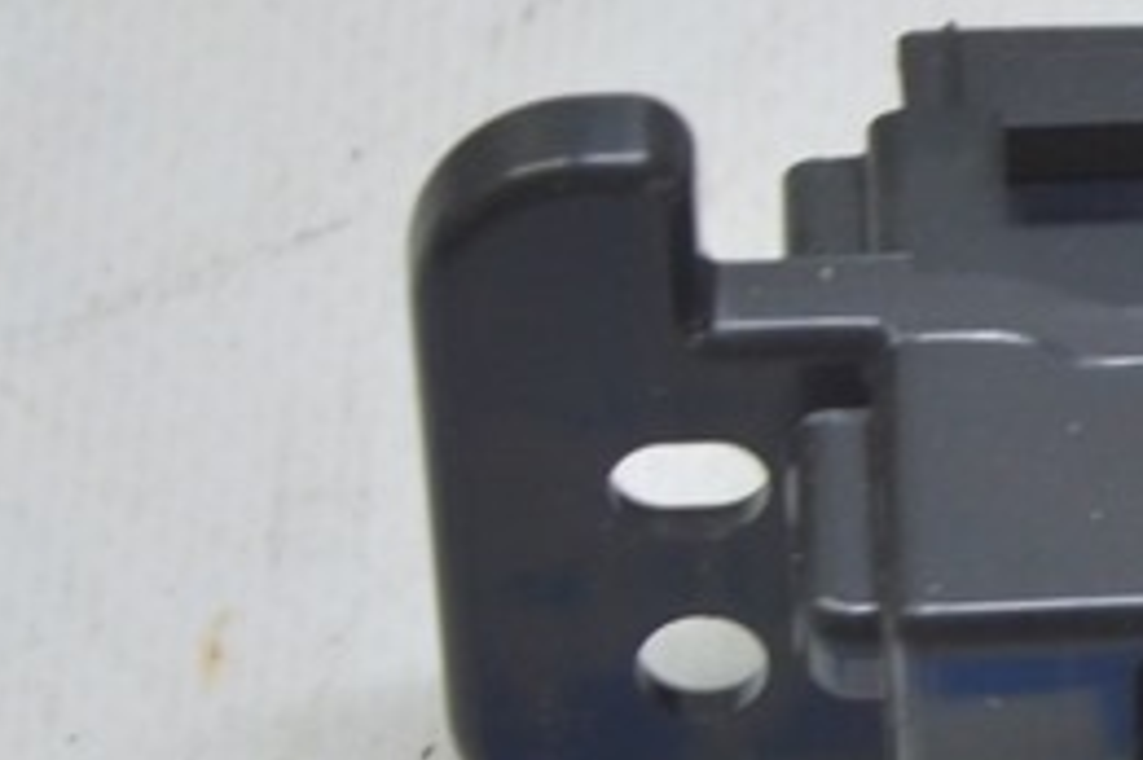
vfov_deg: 4.5
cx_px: 2005
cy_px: 362
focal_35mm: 307
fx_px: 9741
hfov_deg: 6.6
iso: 400
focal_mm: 52
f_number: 5.6
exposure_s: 1/20
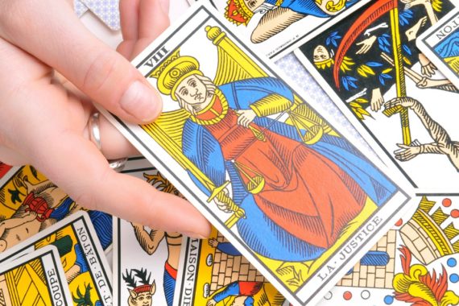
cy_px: 153
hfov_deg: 24.6
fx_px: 1052
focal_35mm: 82
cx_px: 230
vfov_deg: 16.6
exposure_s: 1/125
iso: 200
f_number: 20
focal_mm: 55
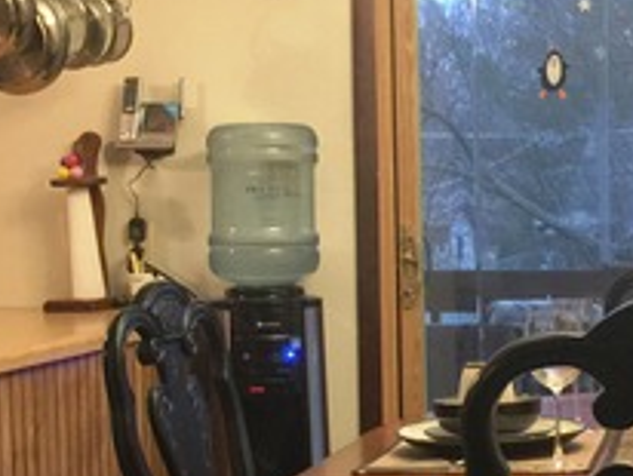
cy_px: 270
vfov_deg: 16.4
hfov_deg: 21.5
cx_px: 492
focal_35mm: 90
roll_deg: +0.3
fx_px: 1648
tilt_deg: -1.1
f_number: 2.2
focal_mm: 4.15
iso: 125
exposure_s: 1/15
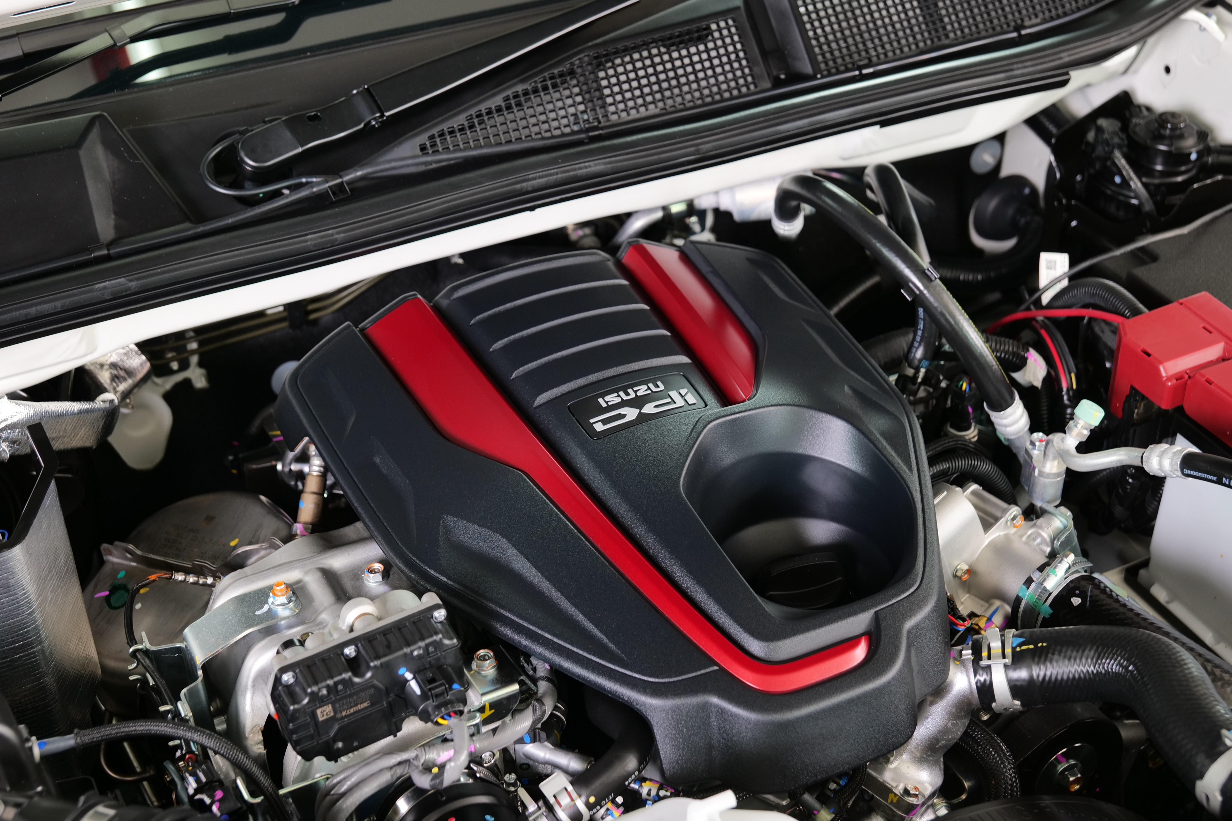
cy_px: 410
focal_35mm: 49
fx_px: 1677
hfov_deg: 40.3
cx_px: 616
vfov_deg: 27.5
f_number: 5.6
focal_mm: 49
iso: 500
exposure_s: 1/20
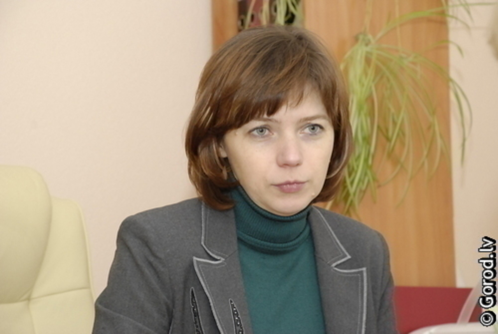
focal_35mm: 120
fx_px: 1663
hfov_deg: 17.0
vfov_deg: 11.5
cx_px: 249
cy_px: 167
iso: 1250
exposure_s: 1/125
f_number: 5.6
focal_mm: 80
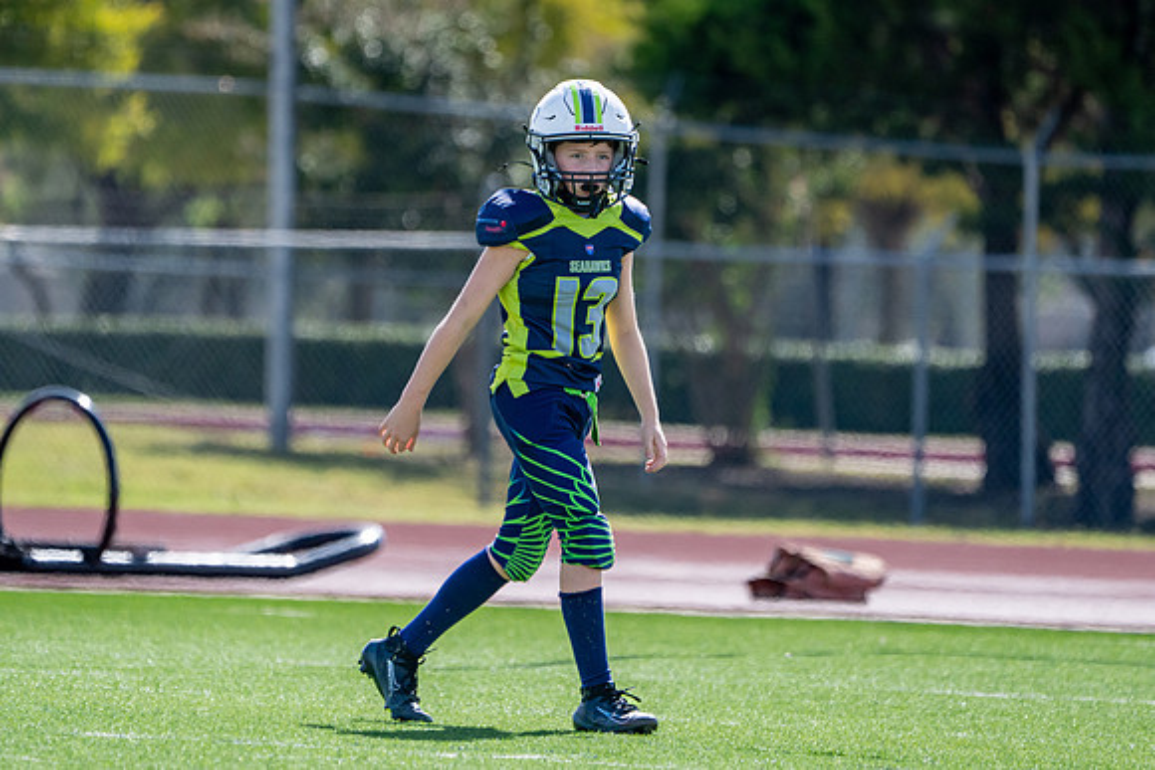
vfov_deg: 2.5
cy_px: 334
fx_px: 17590
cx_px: 579
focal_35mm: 548
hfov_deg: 3.8
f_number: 5.6
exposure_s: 1/2500
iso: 640
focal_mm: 400
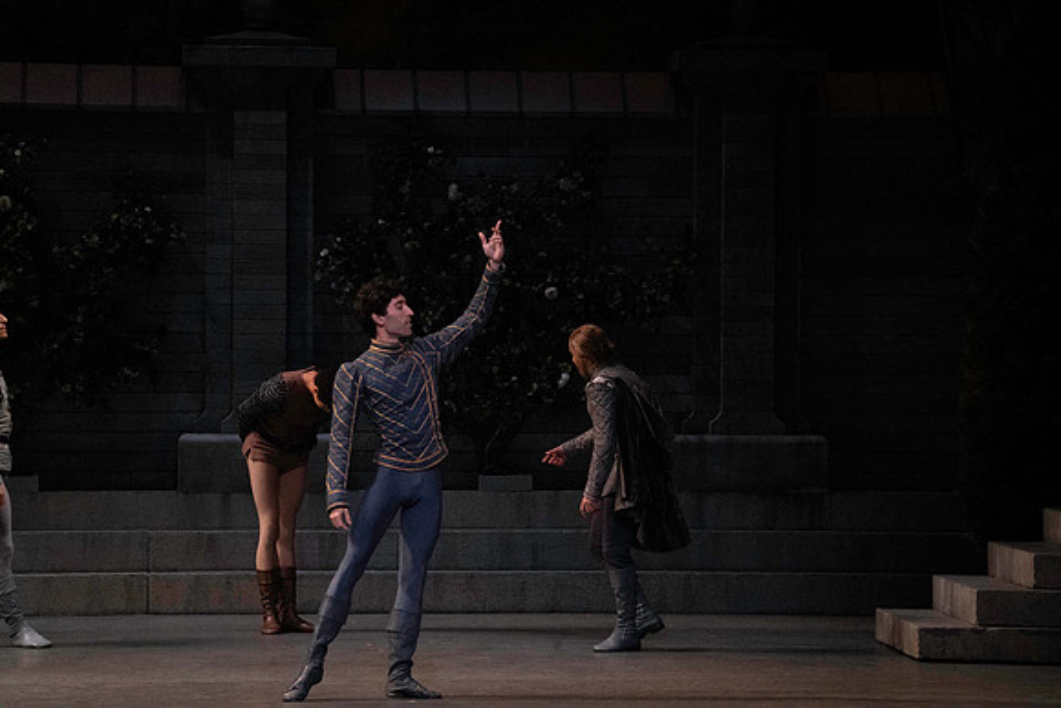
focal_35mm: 184
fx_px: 5424
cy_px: 354
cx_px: 530
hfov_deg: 11.2
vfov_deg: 7.5
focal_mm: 184
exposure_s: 1/400
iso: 16000
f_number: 11
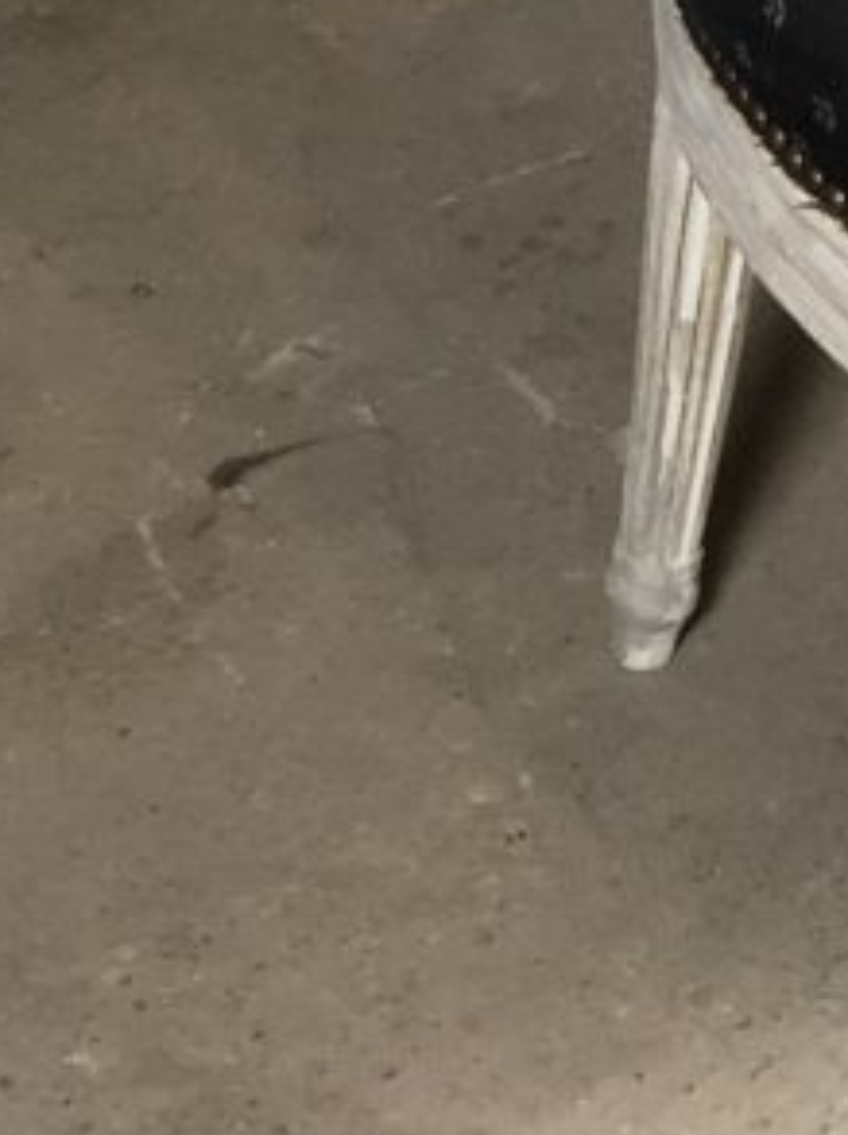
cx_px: 1247
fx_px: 5958
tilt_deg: -32.3
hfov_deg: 8.0
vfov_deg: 10.6
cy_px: -353
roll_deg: -2.7
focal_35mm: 182
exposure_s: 1/25
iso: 160
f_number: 2.4
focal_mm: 6
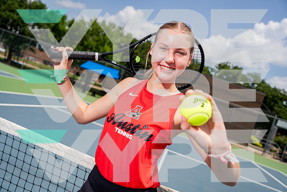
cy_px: 96
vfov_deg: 43.6
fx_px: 239
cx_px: 144
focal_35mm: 30
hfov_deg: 61.9
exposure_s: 1/1250
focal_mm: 30
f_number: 4
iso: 100
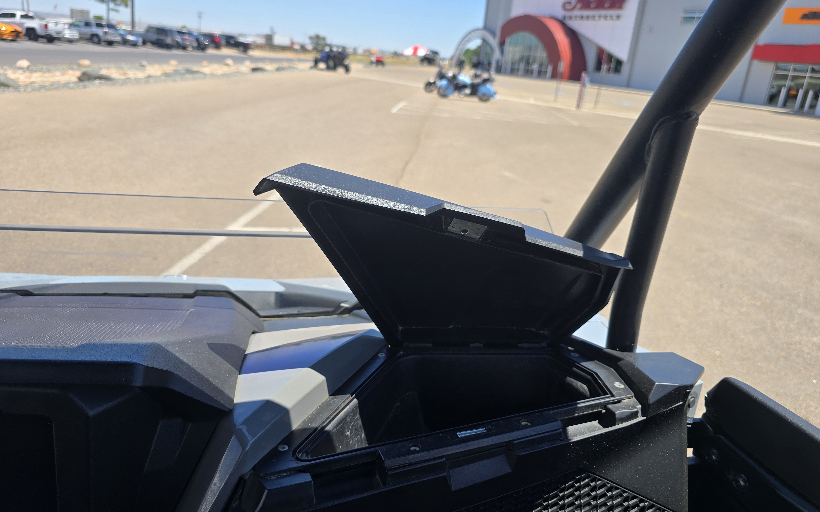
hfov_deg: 72.5
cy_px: 243
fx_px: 559
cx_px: 409
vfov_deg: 49.3
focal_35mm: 25
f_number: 1.7
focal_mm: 6.3
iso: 12
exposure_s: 1/536
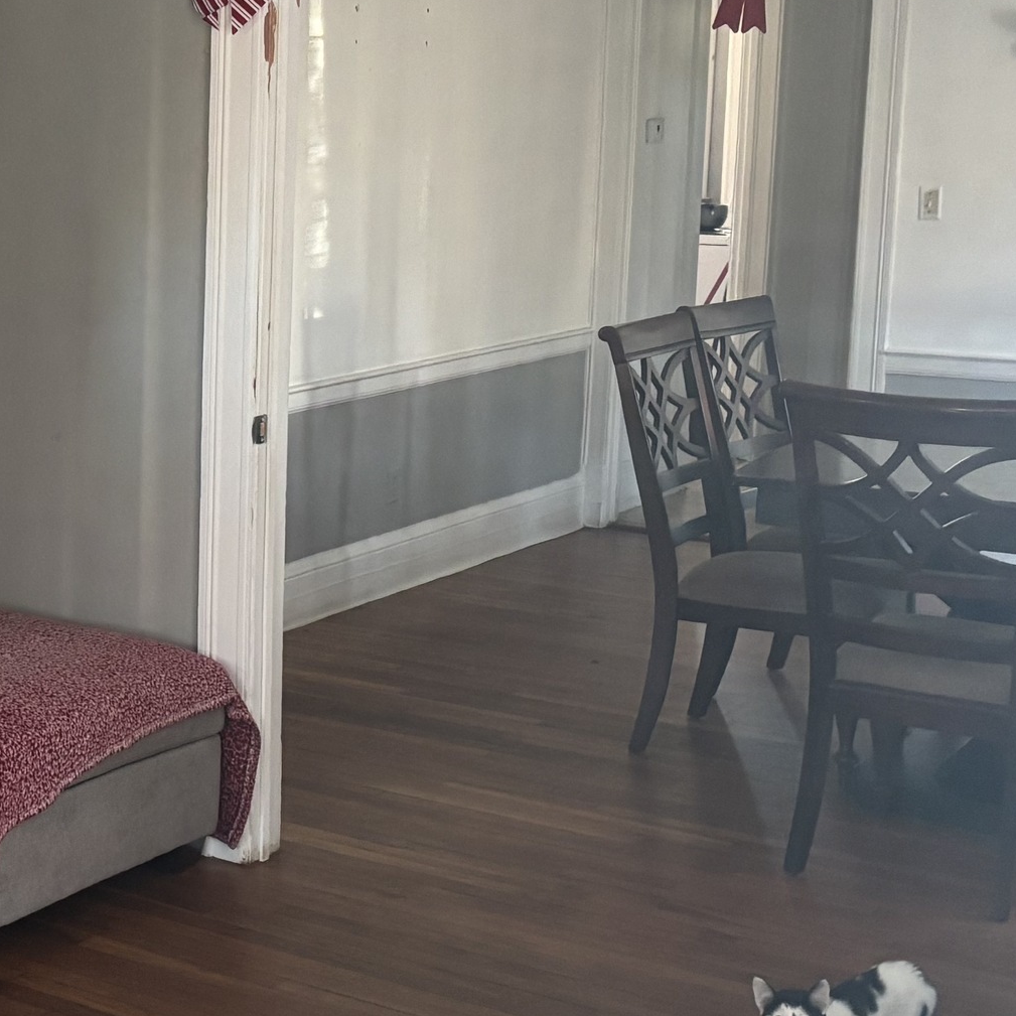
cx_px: -132
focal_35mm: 70
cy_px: 501
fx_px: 2324
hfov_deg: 23.0
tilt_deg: -9.0
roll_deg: +0.3
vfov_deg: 24.7
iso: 500
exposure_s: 1/60
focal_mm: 5.96
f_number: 1.6
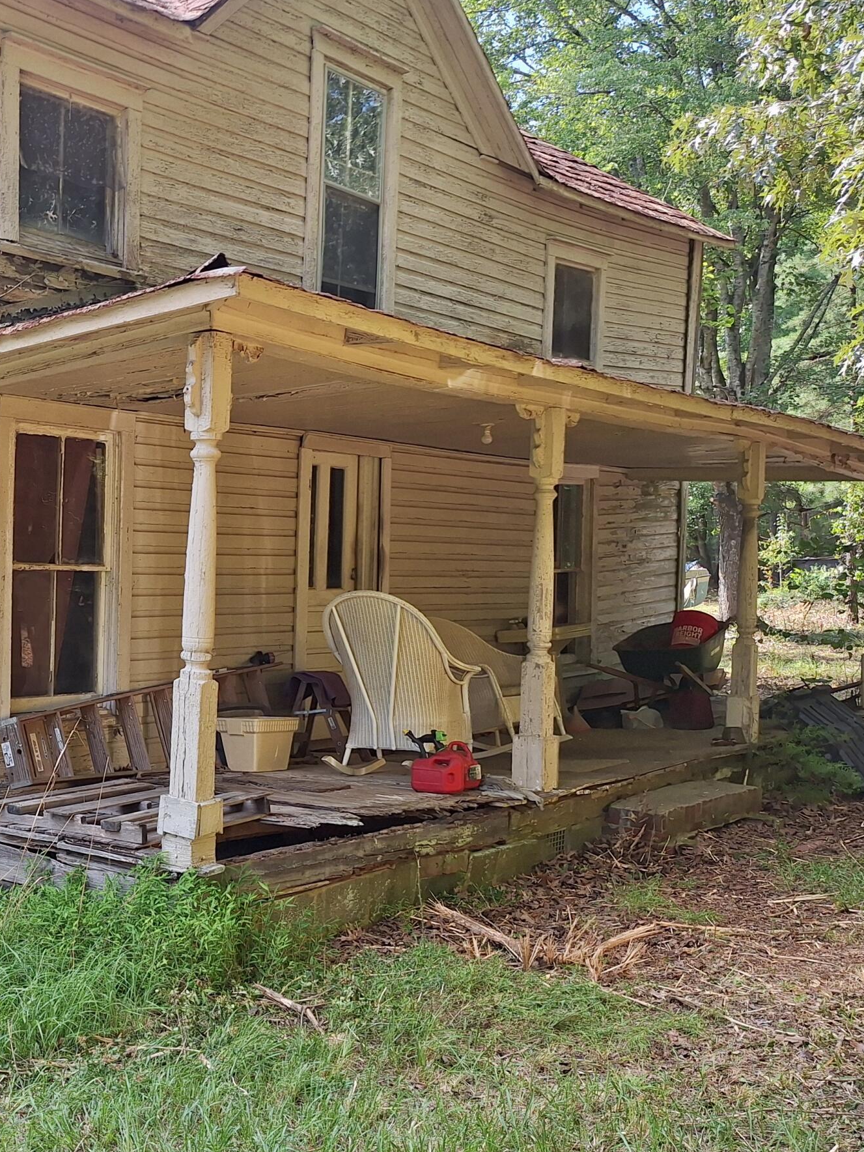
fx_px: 1298
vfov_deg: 47.8
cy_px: 616
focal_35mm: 39
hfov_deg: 33.5
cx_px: -11
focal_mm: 5.54
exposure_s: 1/744
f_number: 1.8
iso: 40
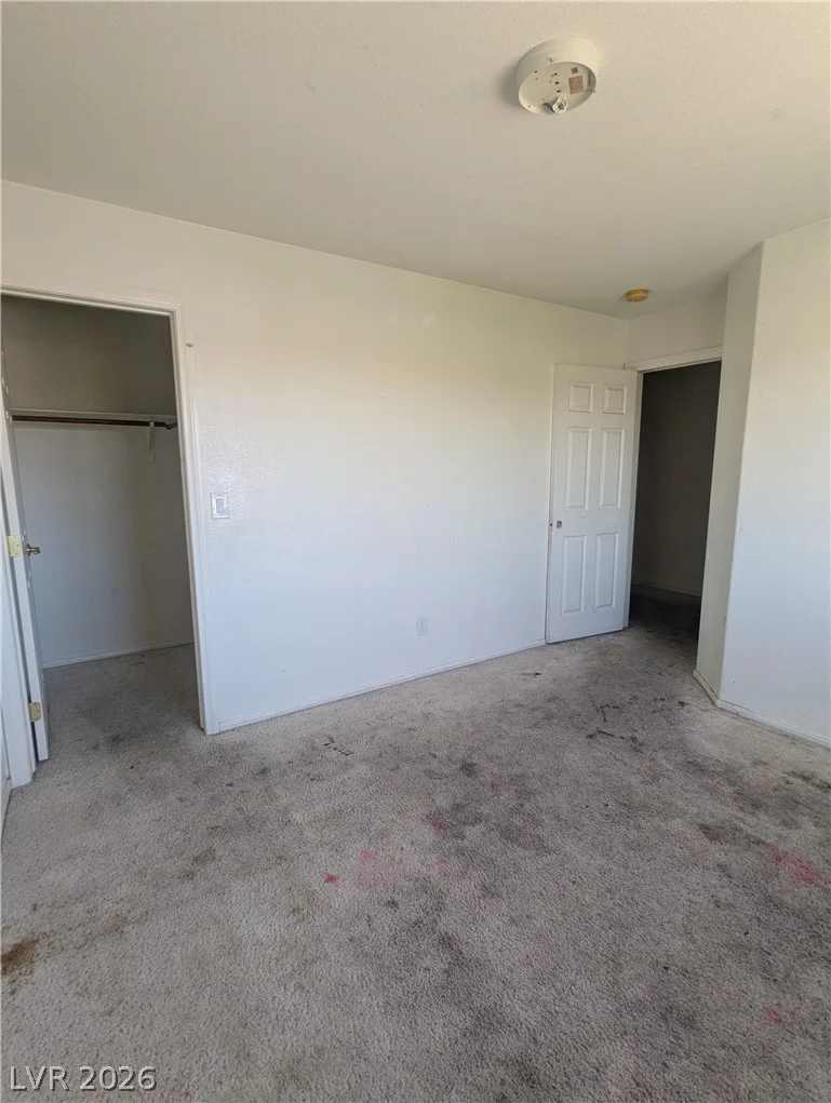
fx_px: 511
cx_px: 416
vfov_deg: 94.4
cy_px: 552
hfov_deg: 78.3
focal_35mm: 16
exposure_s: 1/41
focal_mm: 2.35
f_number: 2.2
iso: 53
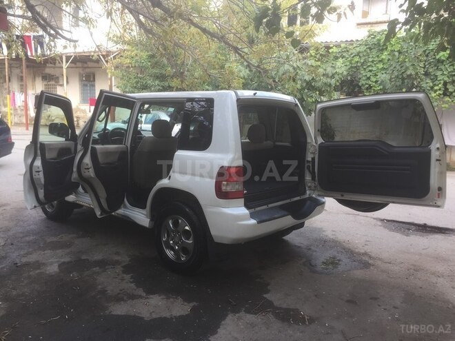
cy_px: 170
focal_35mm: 29
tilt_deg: -3.2
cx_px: 228
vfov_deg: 48.2
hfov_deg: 61.7
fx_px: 381
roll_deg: -2.0
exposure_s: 1/107
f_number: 2.2
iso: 32
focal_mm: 4.15
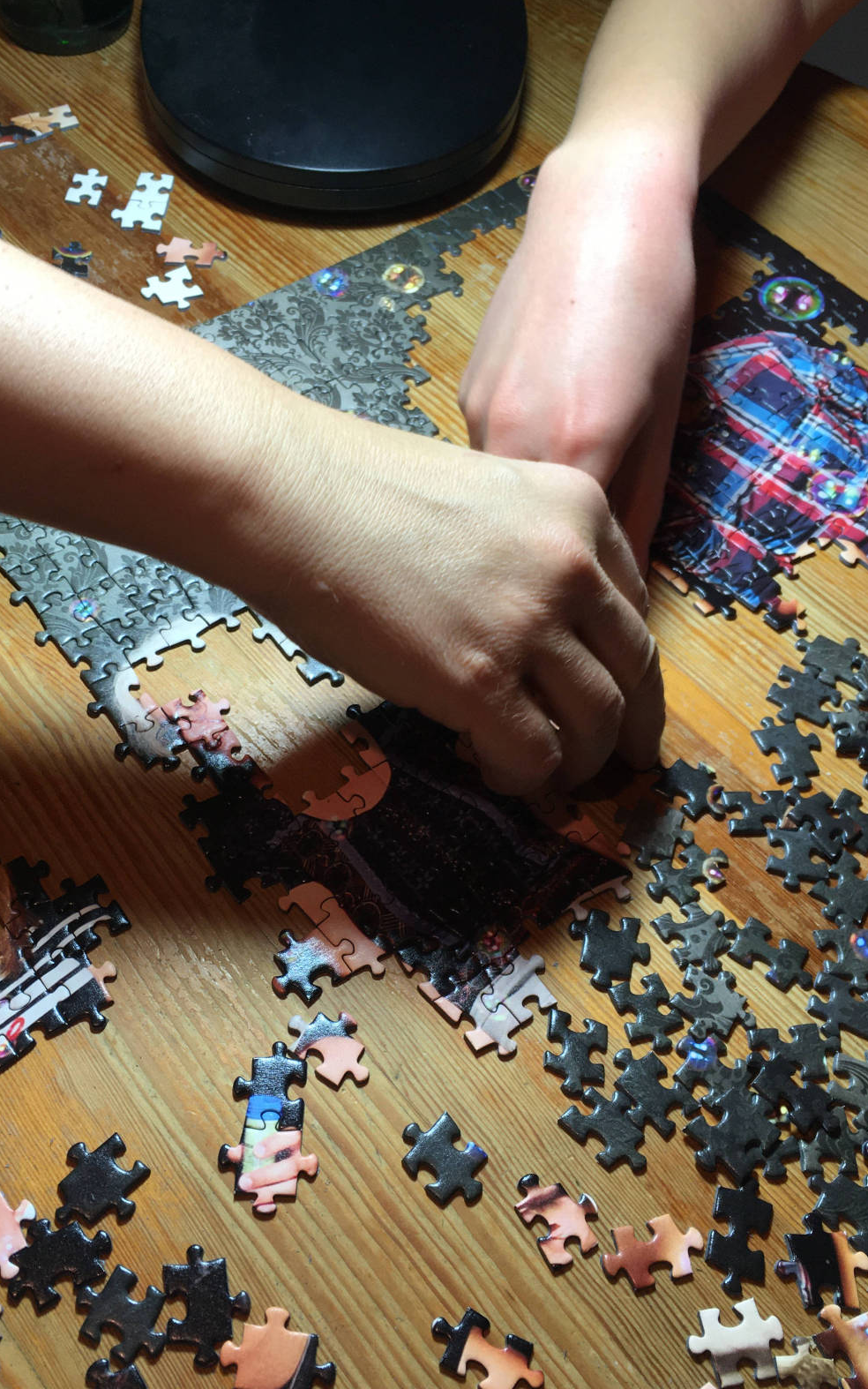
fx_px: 1362
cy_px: 734
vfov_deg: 54.0
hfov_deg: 35.1
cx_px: 318
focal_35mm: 36
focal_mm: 4.2
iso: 32
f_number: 2.2
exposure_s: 1/33
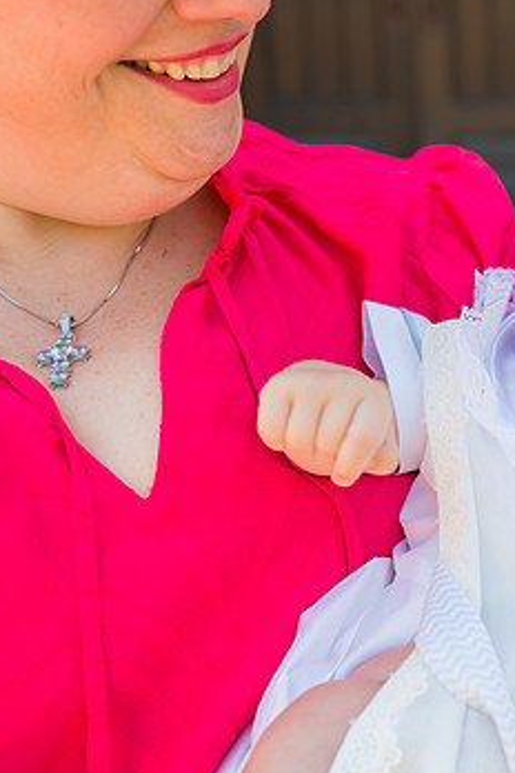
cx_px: 670
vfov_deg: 31.8
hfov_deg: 19.8
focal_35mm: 63
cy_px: 472
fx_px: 1352
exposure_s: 1/500
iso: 200
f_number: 4
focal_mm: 29
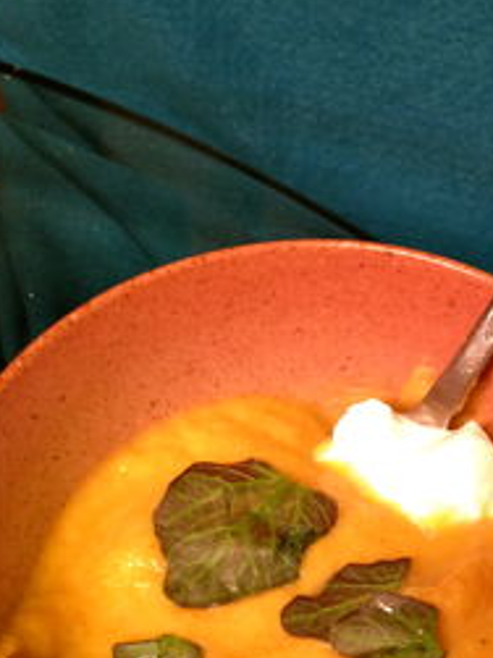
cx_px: 350
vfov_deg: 27.2
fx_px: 1330
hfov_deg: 20.9
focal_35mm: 70
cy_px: 532
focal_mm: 4.28
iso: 100
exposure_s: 1/20
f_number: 2.4
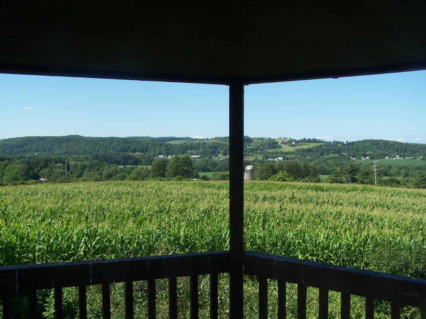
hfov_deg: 49.0
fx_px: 468
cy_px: 160
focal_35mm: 38
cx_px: 213
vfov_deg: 37.7
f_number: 4
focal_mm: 6.3
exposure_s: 1/640
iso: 80
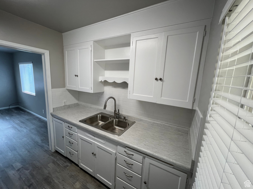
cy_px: 94
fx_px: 95
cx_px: 126
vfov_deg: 89.9
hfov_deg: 106.2
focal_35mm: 13
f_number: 1.8
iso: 80
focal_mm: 1.57
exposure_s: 1/120
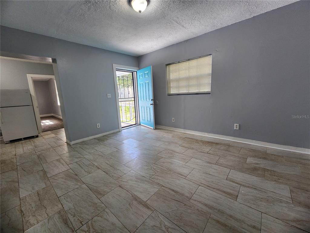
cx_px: 155
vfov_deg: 89.9
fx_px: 116
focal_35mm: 13
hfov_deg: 106.2
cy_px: 116
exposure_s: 1/60
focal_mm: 2.2
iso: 125
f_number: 2.2
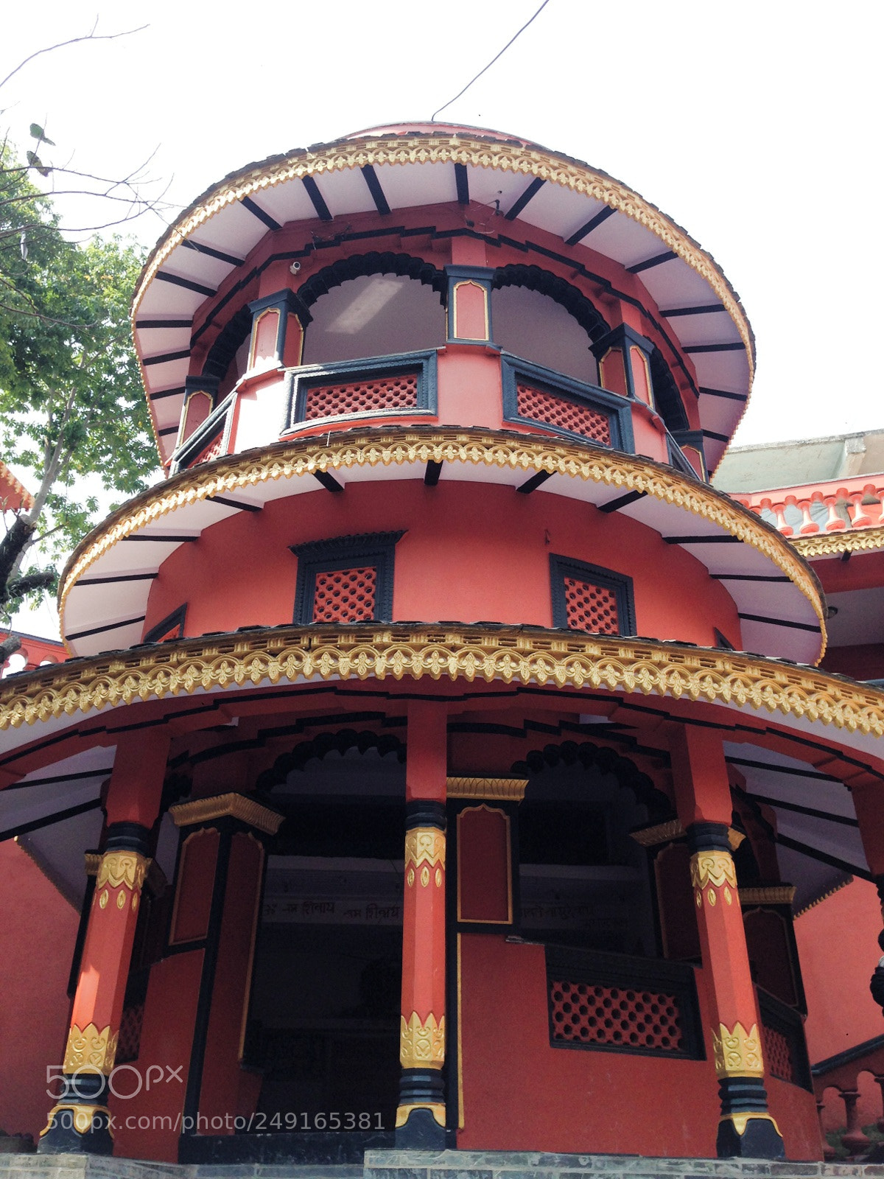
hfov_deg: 42.9
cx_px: 442
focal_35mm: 33
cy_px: 590
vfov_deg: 55.4
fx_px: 1124
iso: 50
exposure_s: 1/354
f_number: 2.4
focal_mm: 4.12
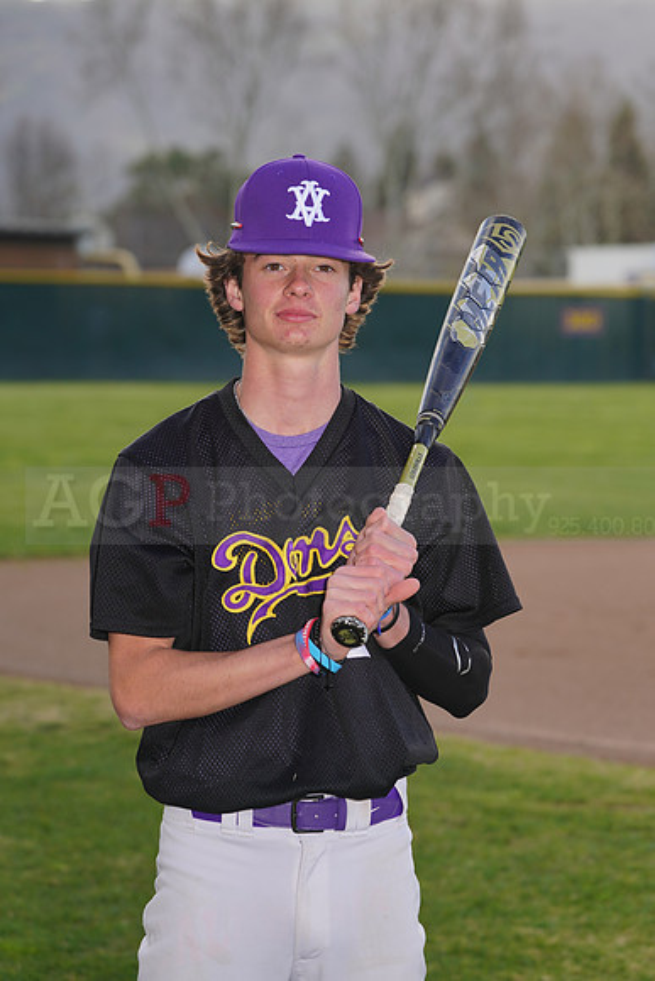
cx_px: 328
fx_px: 4418
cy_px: 490
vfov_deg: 12.7
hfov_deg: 8.5
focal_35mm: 162
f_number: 7.1
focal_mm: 162
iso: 100
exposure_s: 1/200
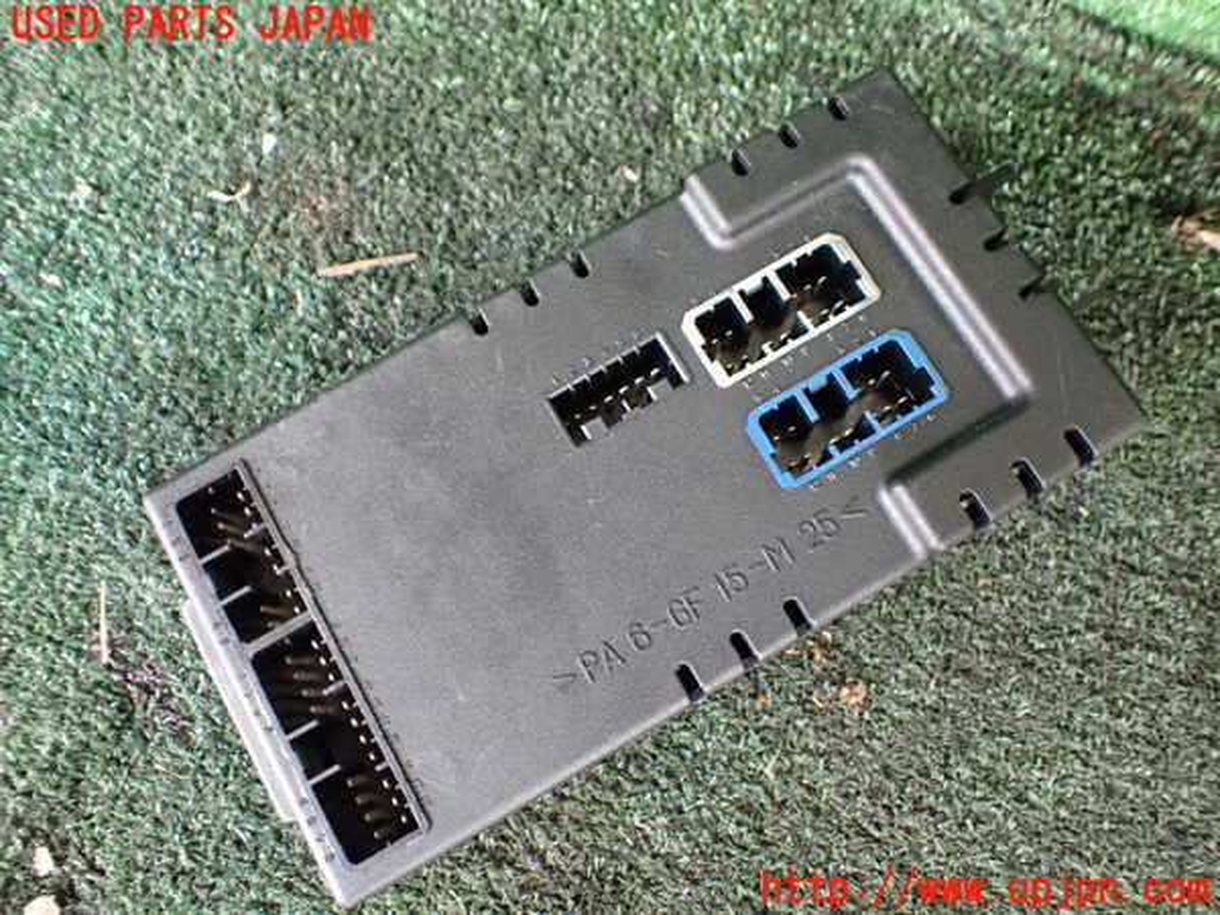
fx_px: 1057
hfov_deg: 60.0
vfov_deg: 46.8
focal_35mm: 30
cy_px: 458
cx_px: 610
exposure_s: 1/100
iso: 800
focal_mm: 5.4
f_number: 2.3
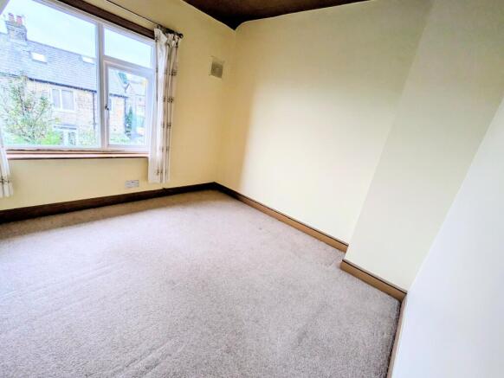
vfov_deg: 85.7
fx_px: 204
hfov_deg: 102.0
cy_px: 189
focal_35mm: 14
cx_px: 252
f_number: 2.2
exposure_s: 1/100
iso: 78
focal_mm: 1.83
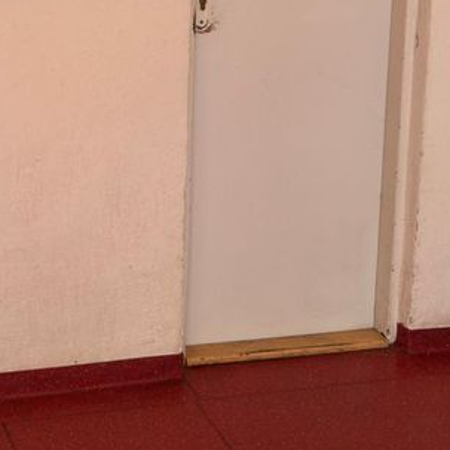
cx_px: -33
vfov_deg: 22.7
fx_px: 1044
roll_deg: -0.3
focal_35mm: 71
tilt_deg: -6.5
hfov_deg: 23.0
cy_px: -68
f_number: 1.78
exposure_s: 1/467
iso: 100
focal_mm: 6.76
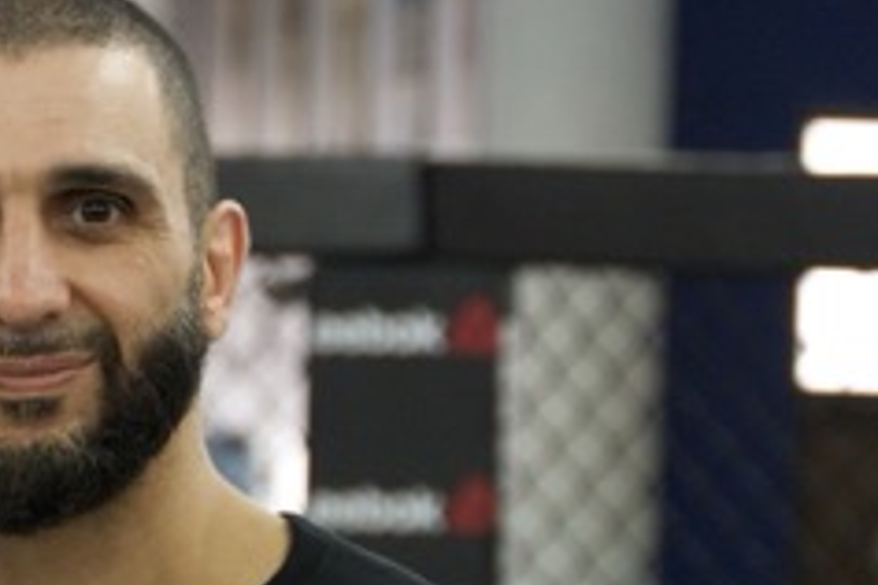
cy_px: 435
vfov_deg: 5.3
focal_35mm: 259
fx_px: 6316
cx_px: -226
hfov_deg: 7.9
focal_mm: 48
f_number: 2.8
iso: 800
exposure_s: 1/160
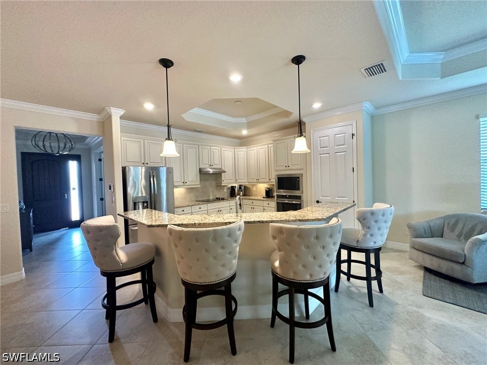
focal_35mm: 14
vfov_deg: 85.7
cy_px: 182
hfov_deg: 102.1
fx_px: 197
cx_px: 244
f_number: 2.2
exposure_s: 1/120
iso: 320
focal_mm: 2.22
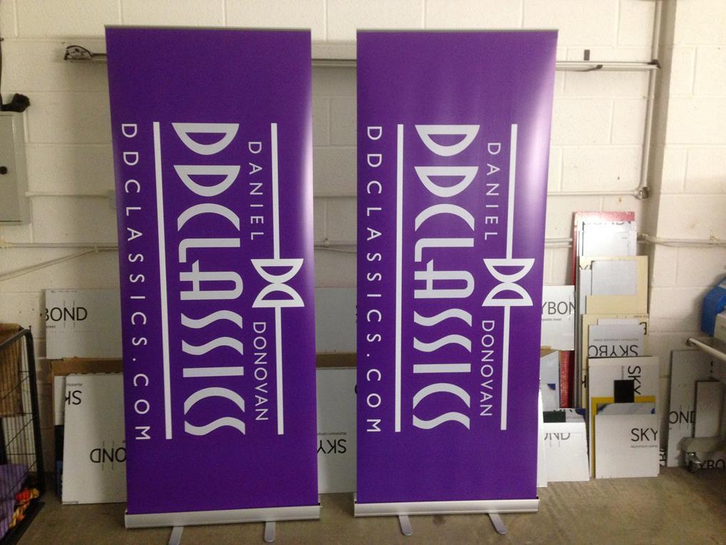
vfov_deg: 43.0
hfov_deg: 55.3
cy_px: 272
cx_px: 363
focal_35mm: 33
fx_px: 692
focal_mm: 4.12
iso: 320
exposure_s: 1/20
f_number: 2.4
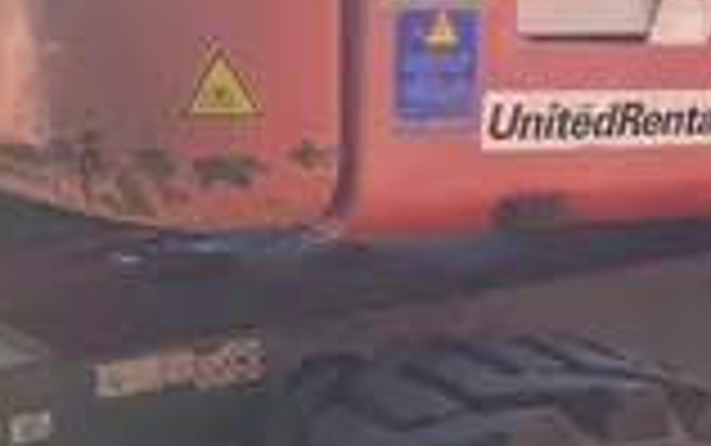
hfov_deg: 20.8
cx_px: 747
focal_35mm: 96
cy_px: 209
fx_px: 1862
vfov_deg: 13.6
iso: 32
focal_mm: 4.25
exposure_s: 1/981
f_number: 1.8
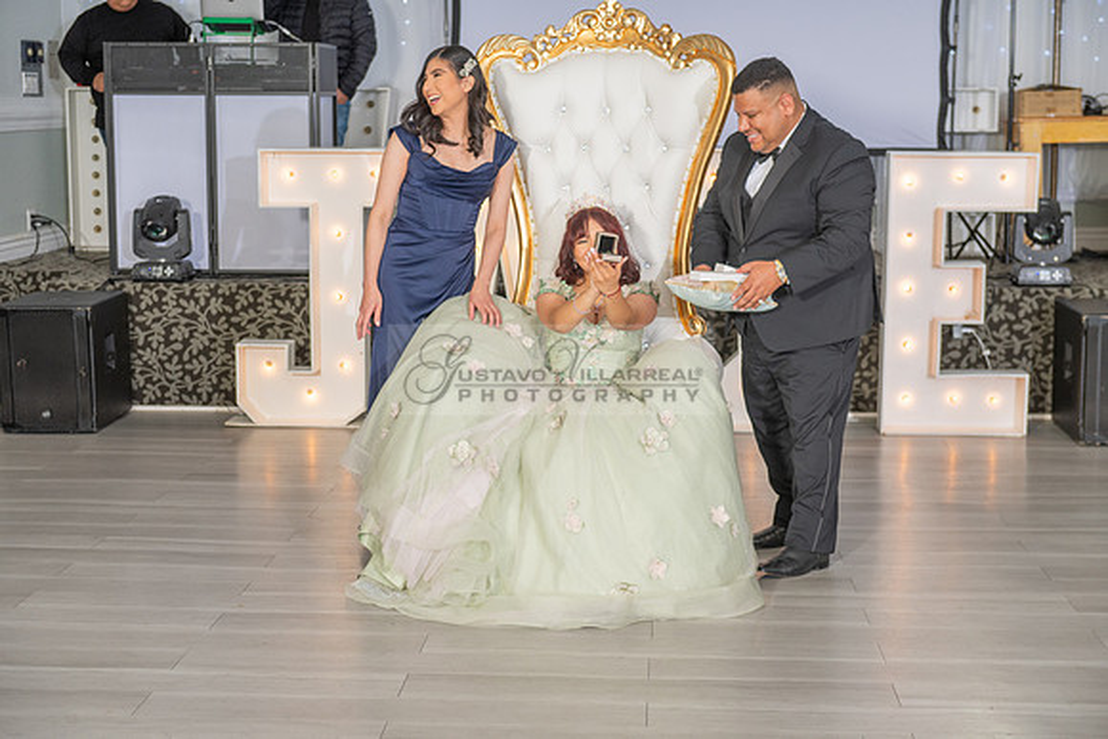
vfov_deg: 23.4
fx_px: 1785
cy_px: 370
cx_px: 554
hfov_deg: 34.5
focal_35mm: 58
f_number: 3.5
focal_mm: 58
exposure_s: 1/200
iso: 500
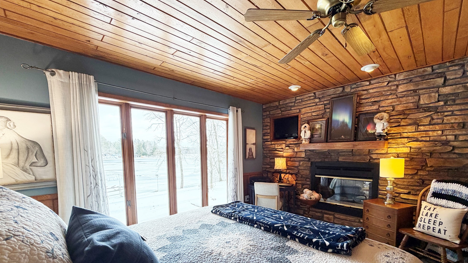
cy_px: 169
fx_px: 199
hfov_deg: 99.3
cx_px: 245
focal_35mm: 16
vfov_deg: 65.8
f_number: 2.2
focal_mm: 2.22
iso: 125
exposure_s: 1/120
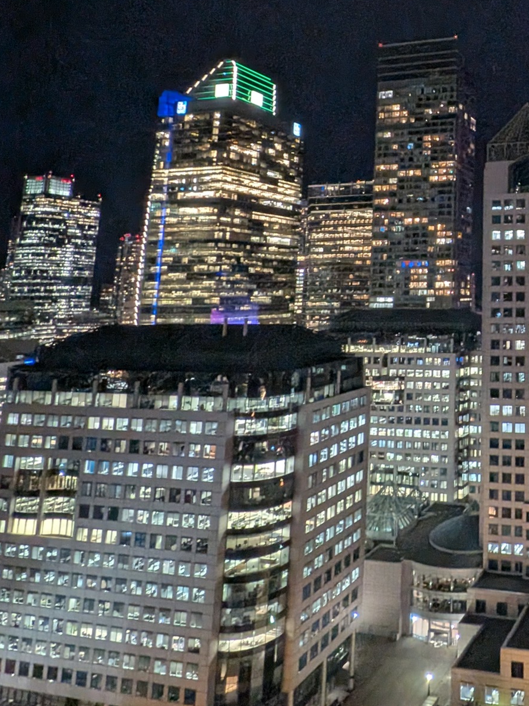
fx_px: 571
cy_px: 201
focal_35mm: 28
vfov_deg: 60.9
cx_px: 553
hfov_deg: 41.7
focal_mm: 1.54
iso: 716
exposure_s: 1/24
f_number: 2.2
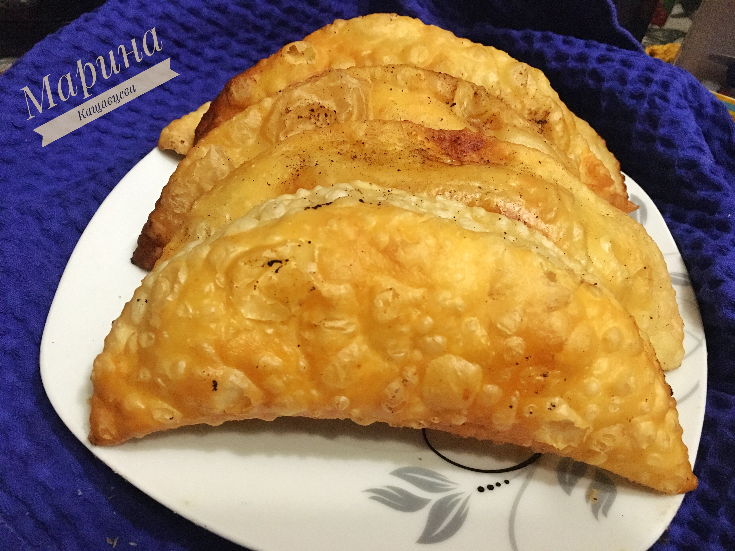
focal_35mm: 29
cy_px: 276
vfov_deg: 48.2
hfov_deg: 61.7
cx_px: 368
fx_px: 616
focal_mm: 4.15
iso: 320
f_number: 2.2
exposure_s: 1/17
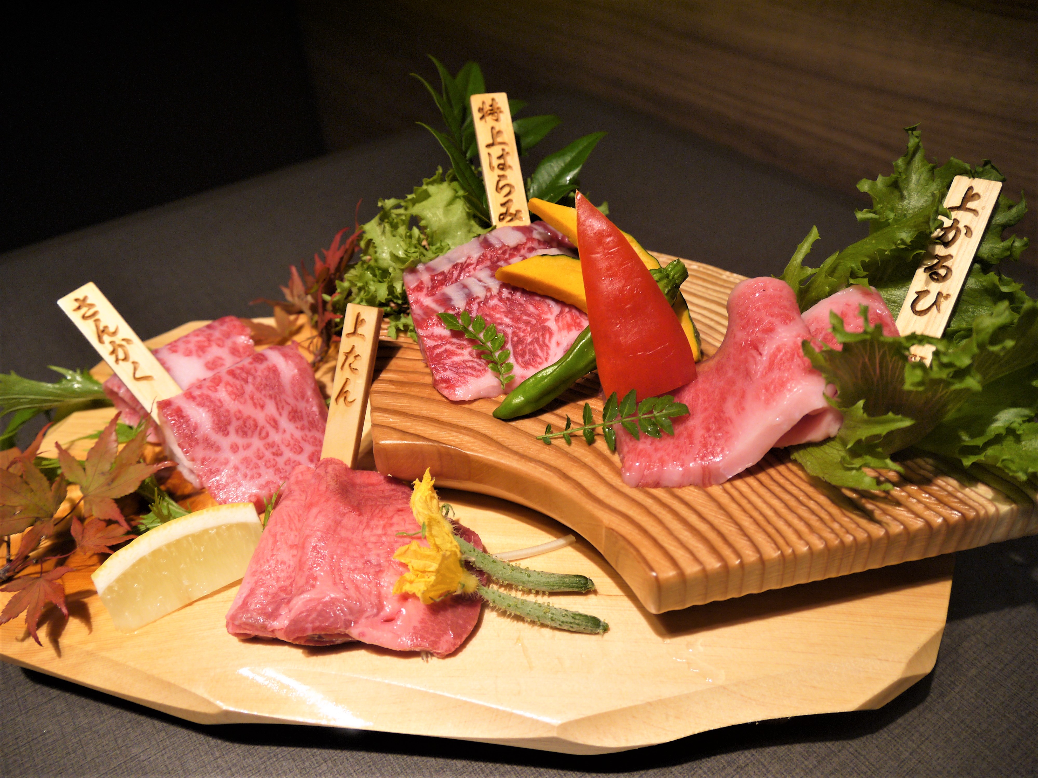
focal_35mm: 28
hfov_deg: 63.4
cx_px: 519
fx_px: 840
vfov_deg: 49.7
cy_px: 389
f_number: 3.5
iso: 320
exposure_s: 1/60
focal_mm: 14
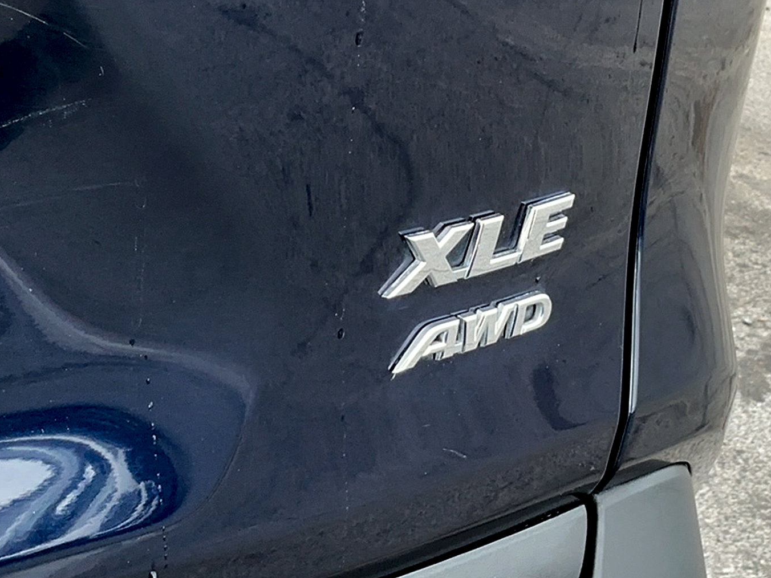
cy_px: 275
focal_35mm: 58
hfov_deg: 33.2
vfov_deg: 25.2
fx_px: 1292
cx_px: 441
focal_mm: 3
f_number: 1.8
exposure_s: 1/120
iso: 40
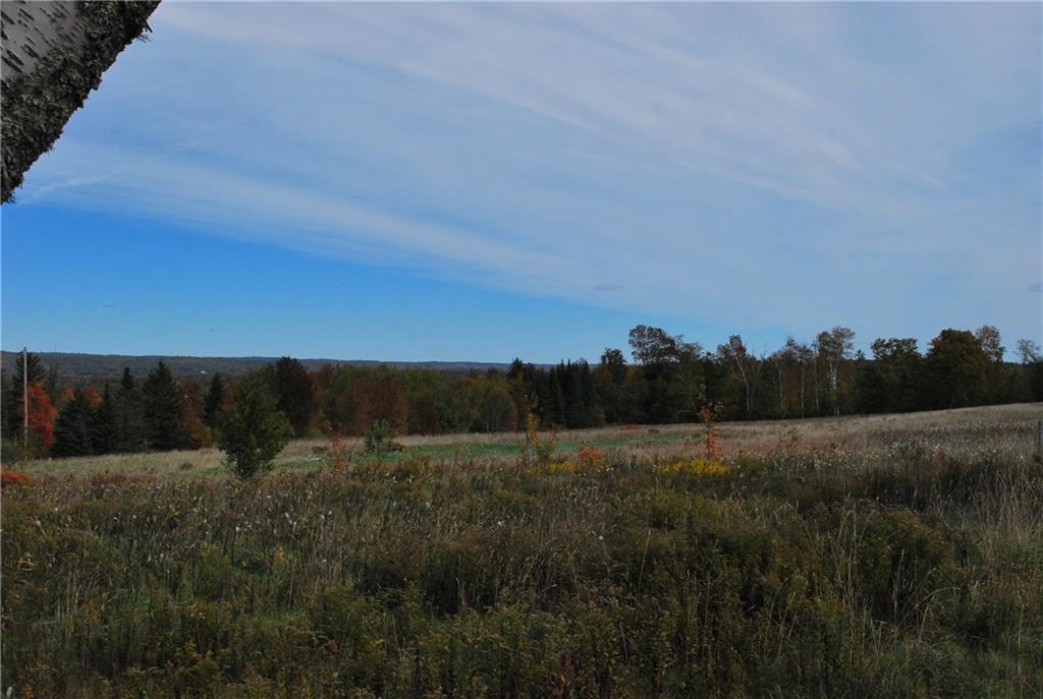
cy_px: 350
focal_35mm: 39
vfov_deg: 34.3
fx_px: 1132
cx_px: 522
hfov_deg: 49.5
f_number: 14
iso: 400
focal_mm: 26
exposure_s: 1/800
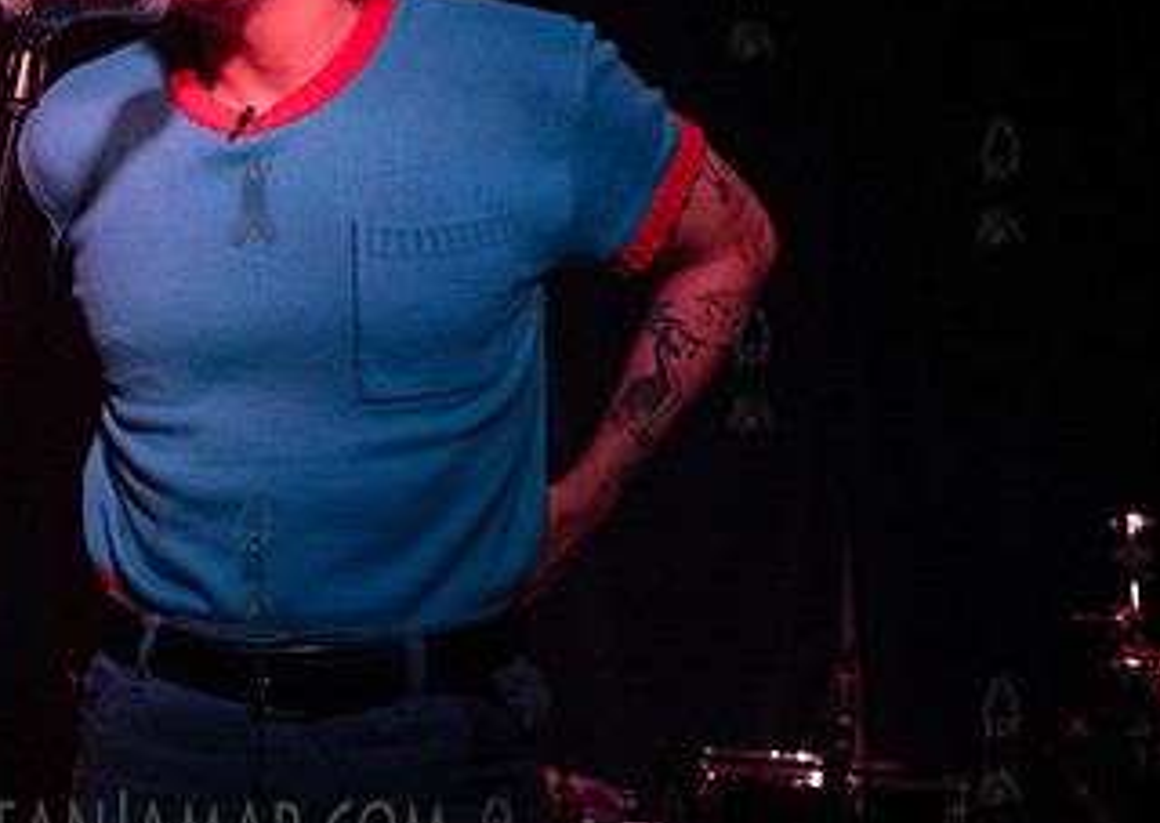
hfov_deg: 21.6
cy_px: 178
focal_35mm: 91
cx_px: 182
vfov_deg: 15.6
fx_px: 2991
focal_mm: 48
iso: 10000
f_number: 4
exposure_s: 1/400
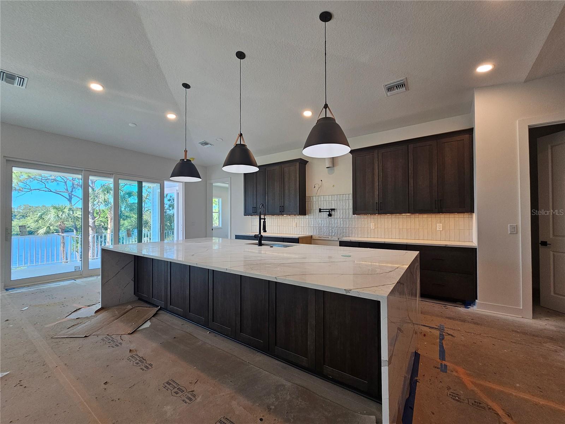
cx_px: 282
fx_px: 212
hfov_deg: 106.2
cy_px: 212
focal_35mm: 13
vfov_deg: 89.9
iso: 64
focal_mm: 2.2
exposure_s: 1/120
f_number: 2.2
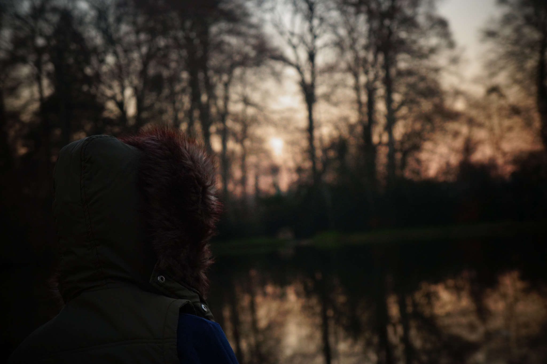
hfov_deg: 24.6
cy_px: 182
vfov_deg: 16.5
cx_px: 274
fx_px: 1253
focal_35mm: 82
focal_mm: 55
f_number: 5.6
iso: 640
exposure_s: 1/160
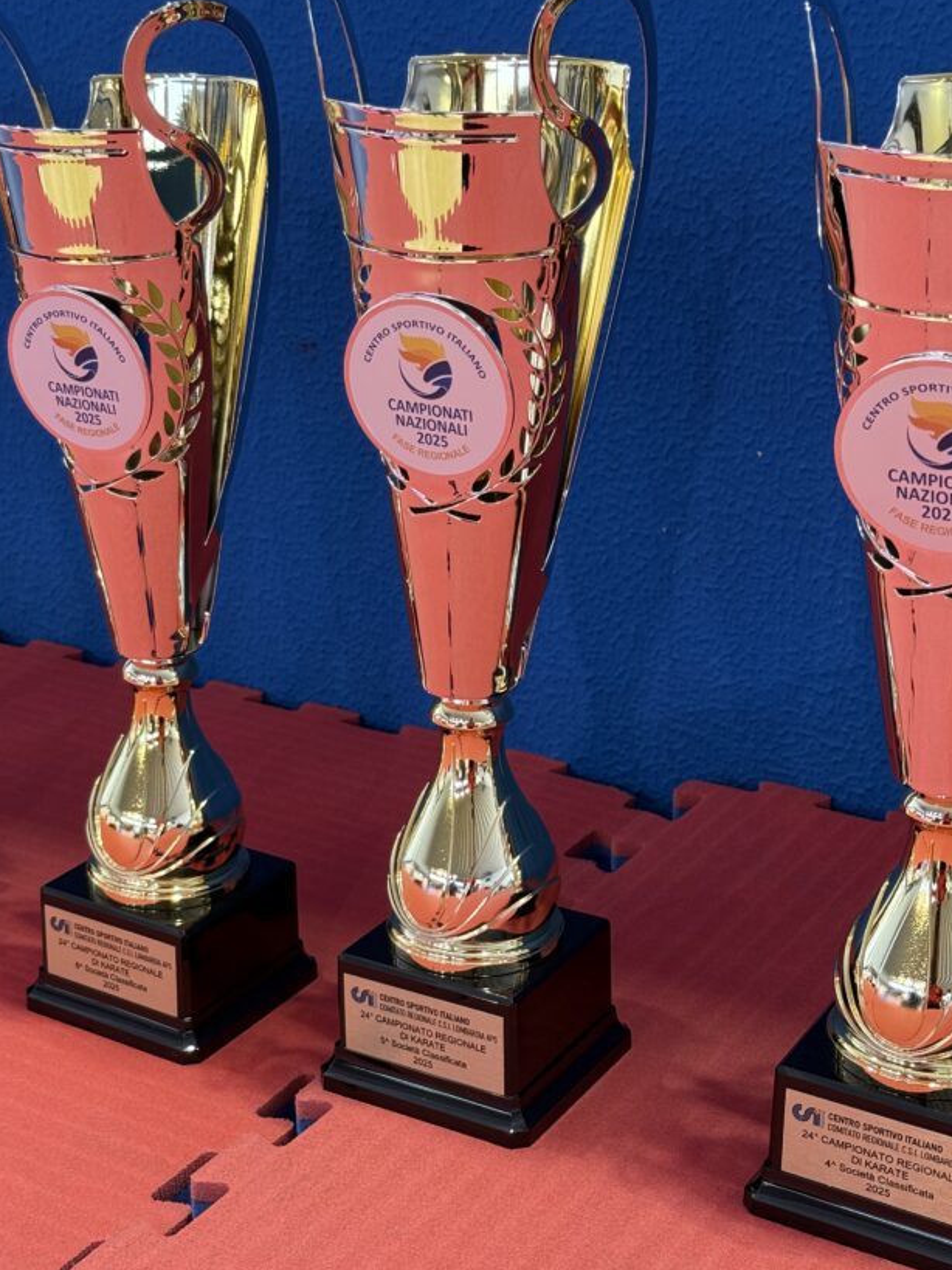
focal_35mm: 60
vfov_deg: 32.2
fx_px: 2201
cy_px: 675
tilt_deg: -19.8
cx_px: 409
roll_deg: -0.2
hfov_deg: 24.4
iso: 125
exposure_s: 1/50
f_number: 1.78
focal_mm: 6.76
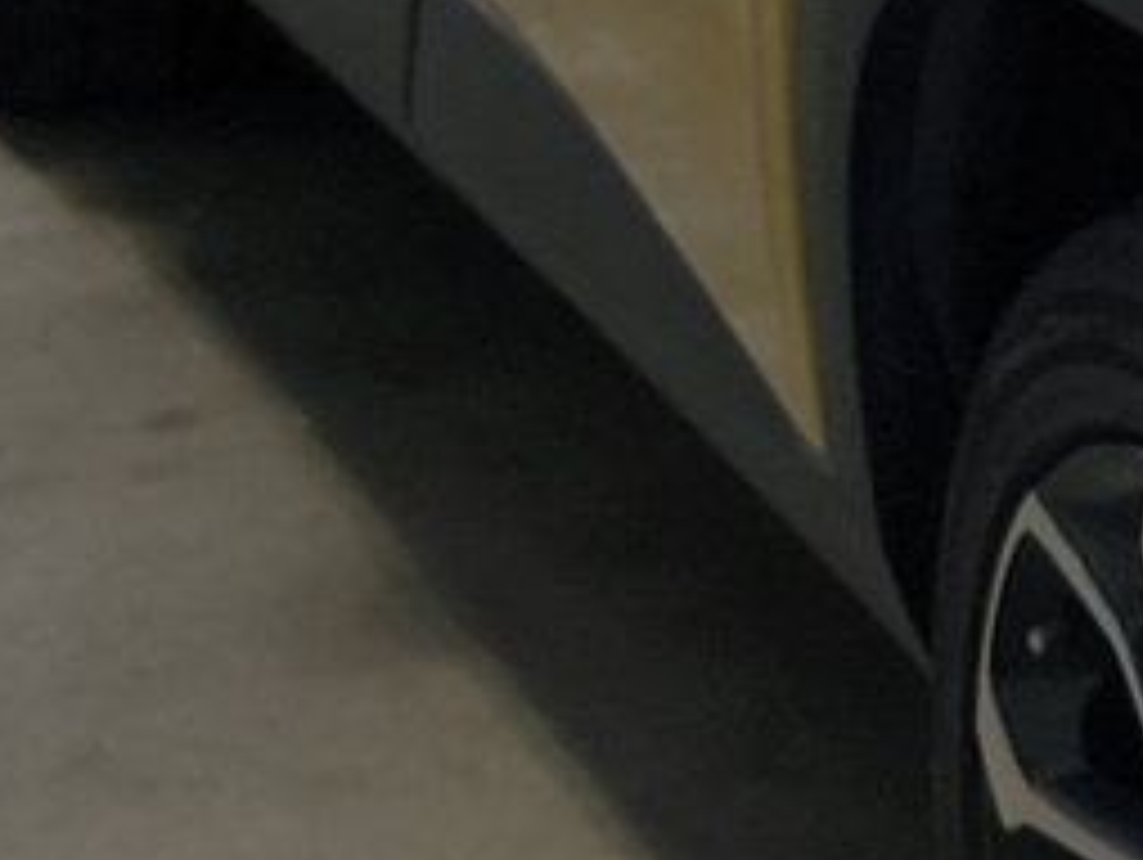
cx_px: 2462
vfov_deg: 9.8
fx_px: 4991
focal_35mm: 151
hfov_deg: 11.5
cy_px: 50
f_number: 1.8
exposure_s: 1/59
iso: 79
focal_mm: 6.7
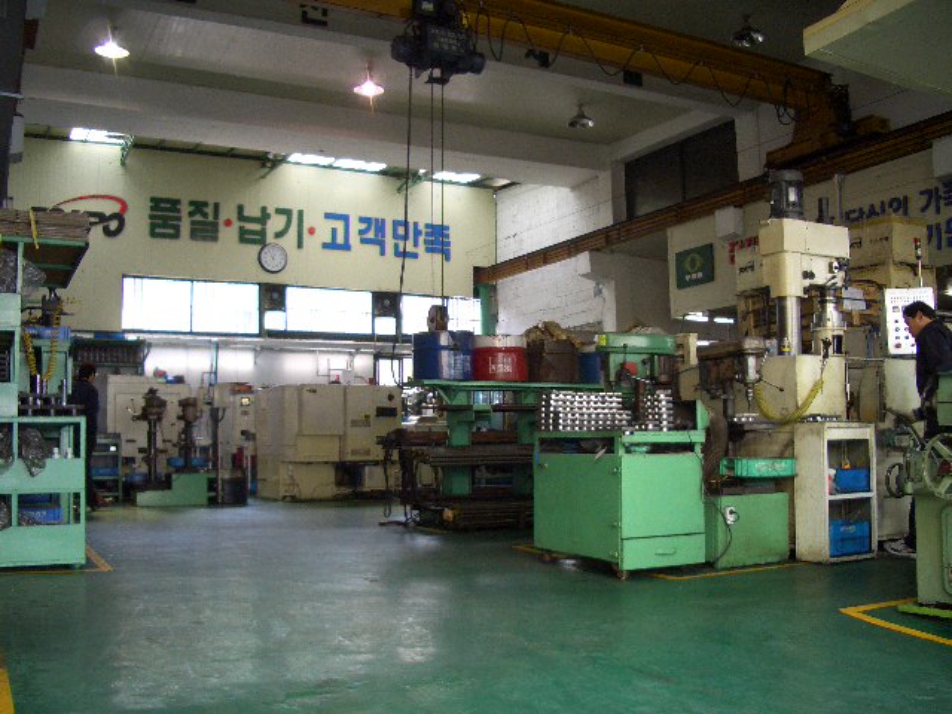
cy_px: 357
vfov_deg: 40.7
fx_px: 963
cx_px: 476
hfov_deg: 52.6
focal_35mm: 35
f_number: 2.6
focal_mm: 5.8
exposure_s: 1/100
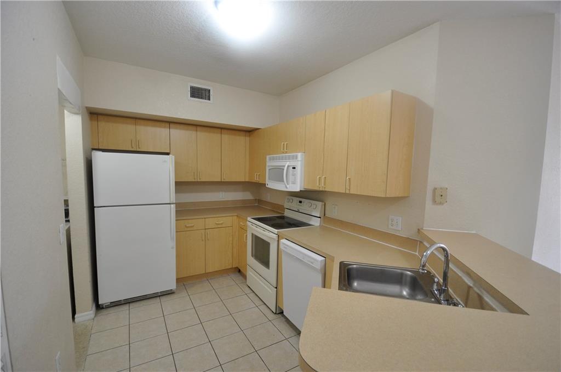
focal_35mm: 15
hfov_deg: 100.5
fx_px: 233
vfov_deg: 77.1
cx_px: 280
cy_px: 186
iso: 640
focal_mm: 10
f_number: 4
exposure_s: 1/60
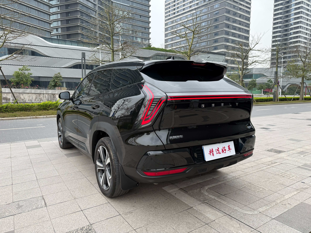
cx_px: 156
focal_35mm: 24
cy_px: 116
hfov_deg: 71.6
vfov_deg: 56.8
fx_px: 216
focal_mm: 6.76
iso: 100
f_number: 1.78
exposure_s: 1/849
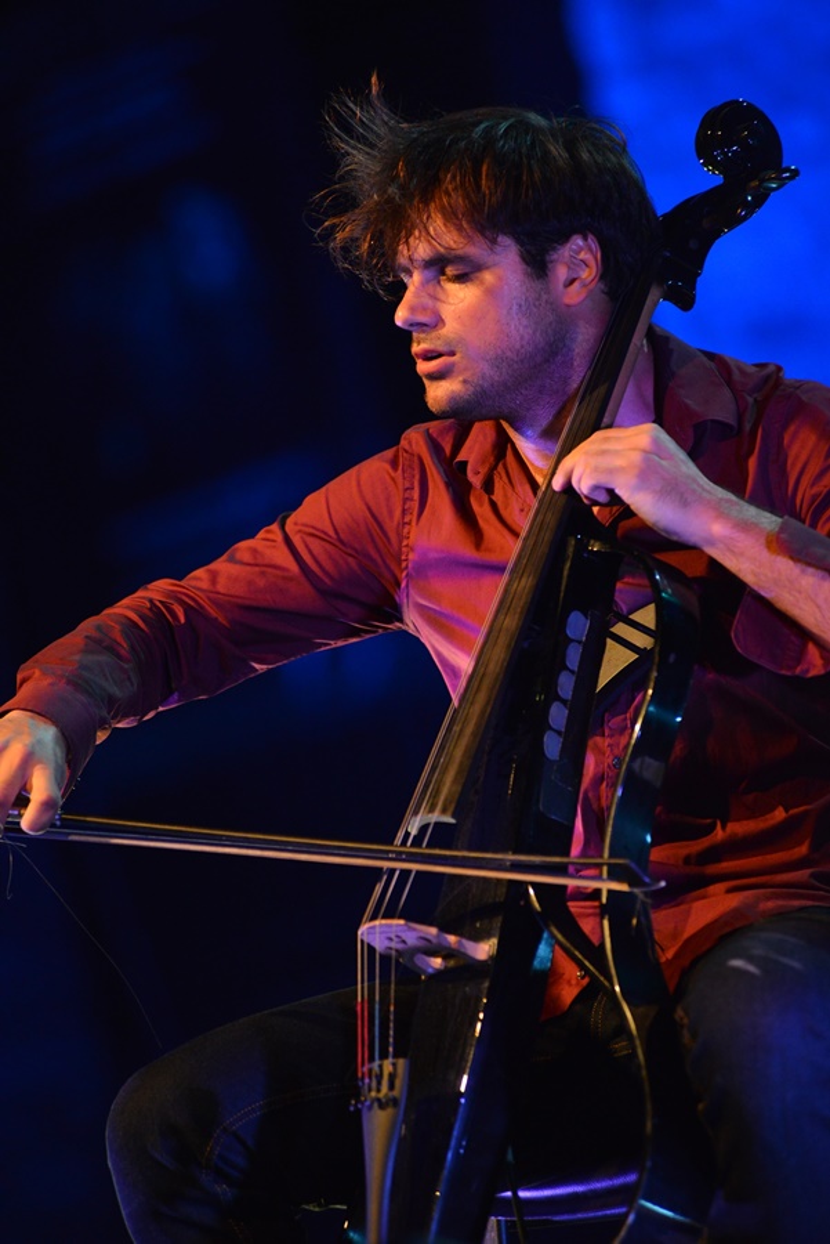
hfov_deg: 6.9
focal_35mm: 200
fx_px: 6908
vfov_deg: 10.3
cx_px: 415
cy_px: 622
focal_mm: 200
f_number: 3.5
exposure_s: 1/320
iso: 3200
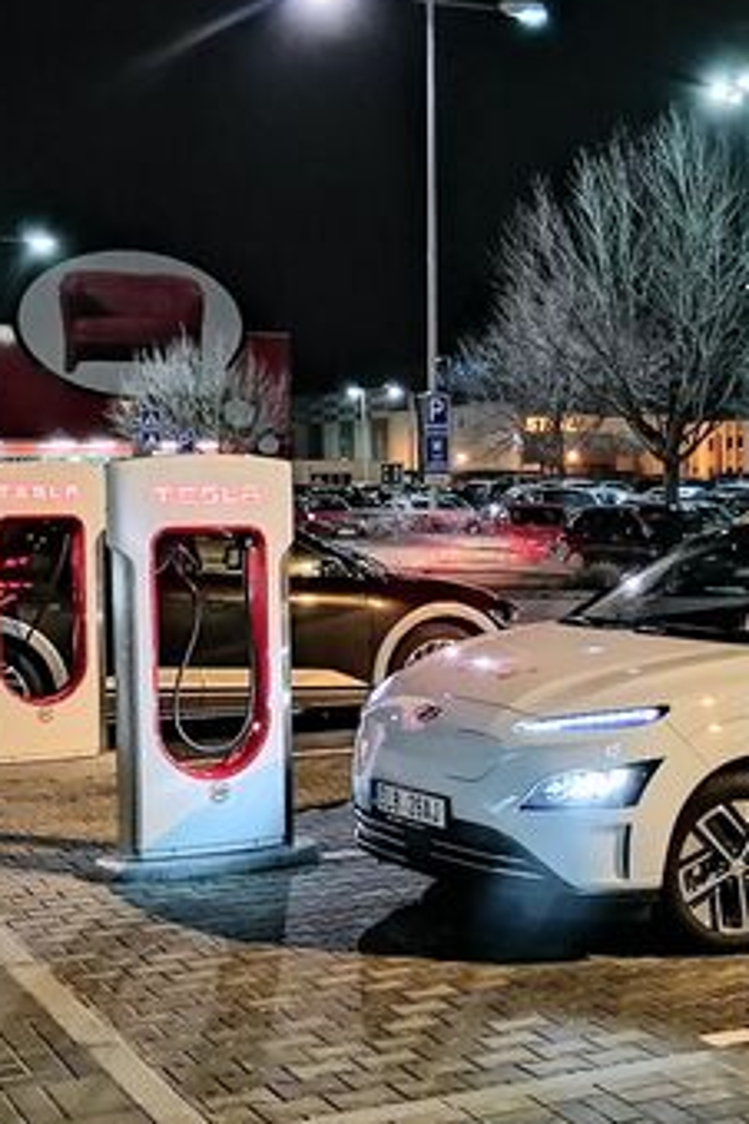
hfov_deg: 22.9
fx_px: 1841
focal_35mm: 59
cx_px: 524
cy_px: 597
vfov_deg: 33.9
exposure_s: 4
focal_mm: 5.3
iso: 800
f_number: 1.8
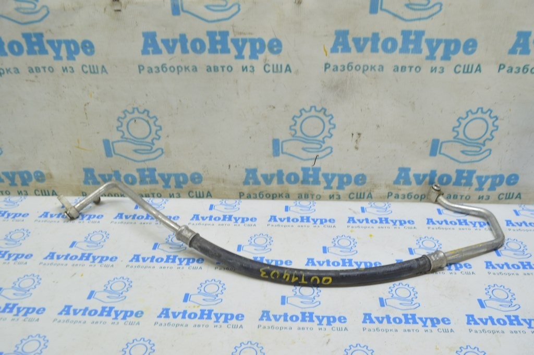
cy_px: 178
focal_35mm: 33
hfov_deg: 57.3
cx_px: 267
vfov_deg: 39.9
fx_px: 489
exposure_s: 1/20
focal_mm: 22
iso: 400
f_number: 5.6
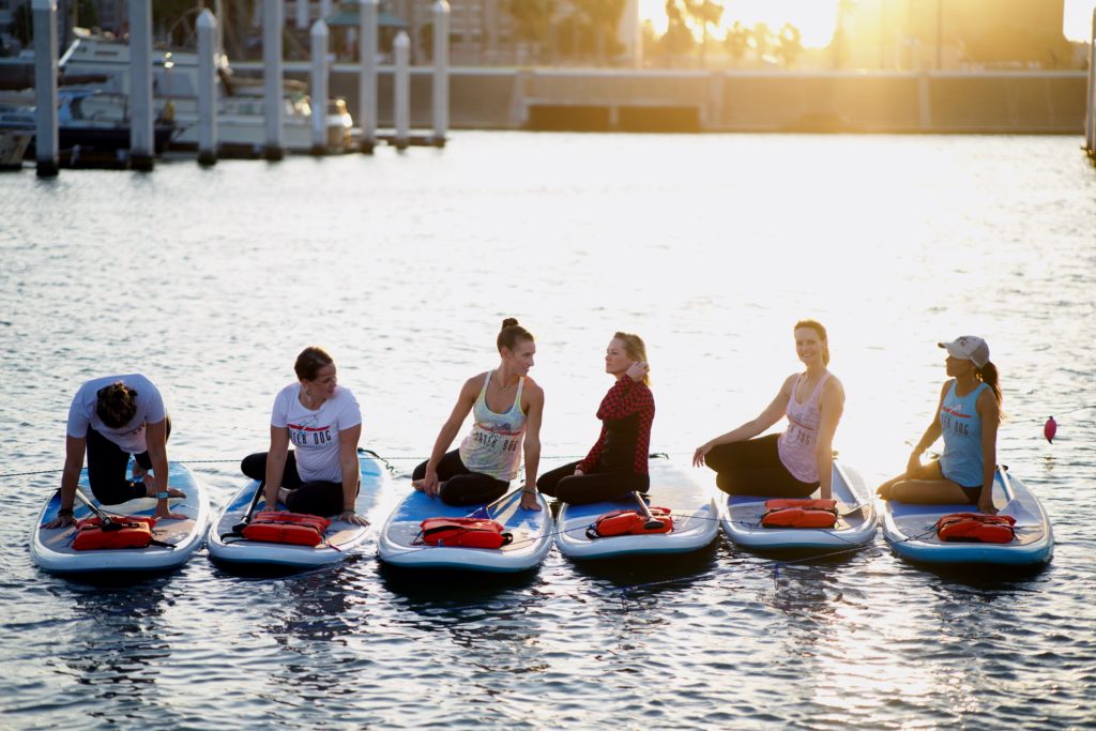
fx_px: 2588
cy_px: 366
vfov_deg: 16.1
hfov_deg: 23.9
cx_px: 548
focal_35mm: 85
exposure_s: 1/500
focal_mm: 85
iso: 80
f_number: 1.8
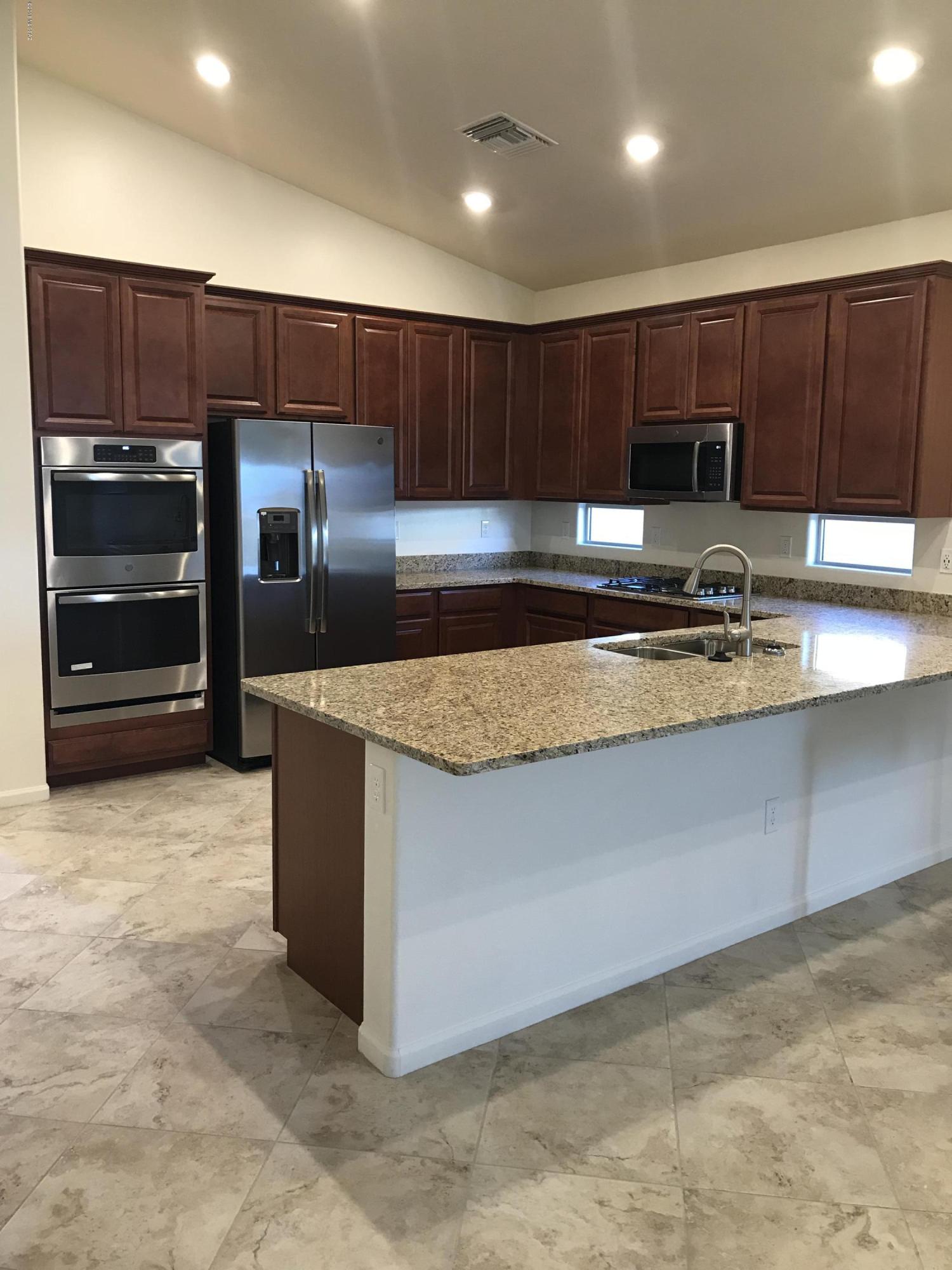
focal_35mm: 28
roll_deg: +0.0
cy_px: 635
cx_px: 476
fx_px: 1027
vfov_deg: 63.4
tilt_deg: -9.2
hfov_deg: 49.7
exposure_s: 1/24
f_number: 1.8
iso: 40
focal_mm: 3.99
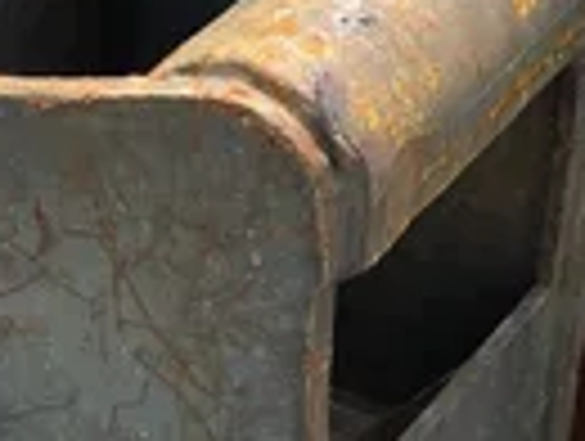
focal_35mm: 110
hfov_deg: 16.8
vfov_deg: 13.3
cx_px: -194
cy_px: 434
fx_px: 1862
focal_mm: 4.2
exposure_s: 1/2053
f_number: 1.6
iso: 32
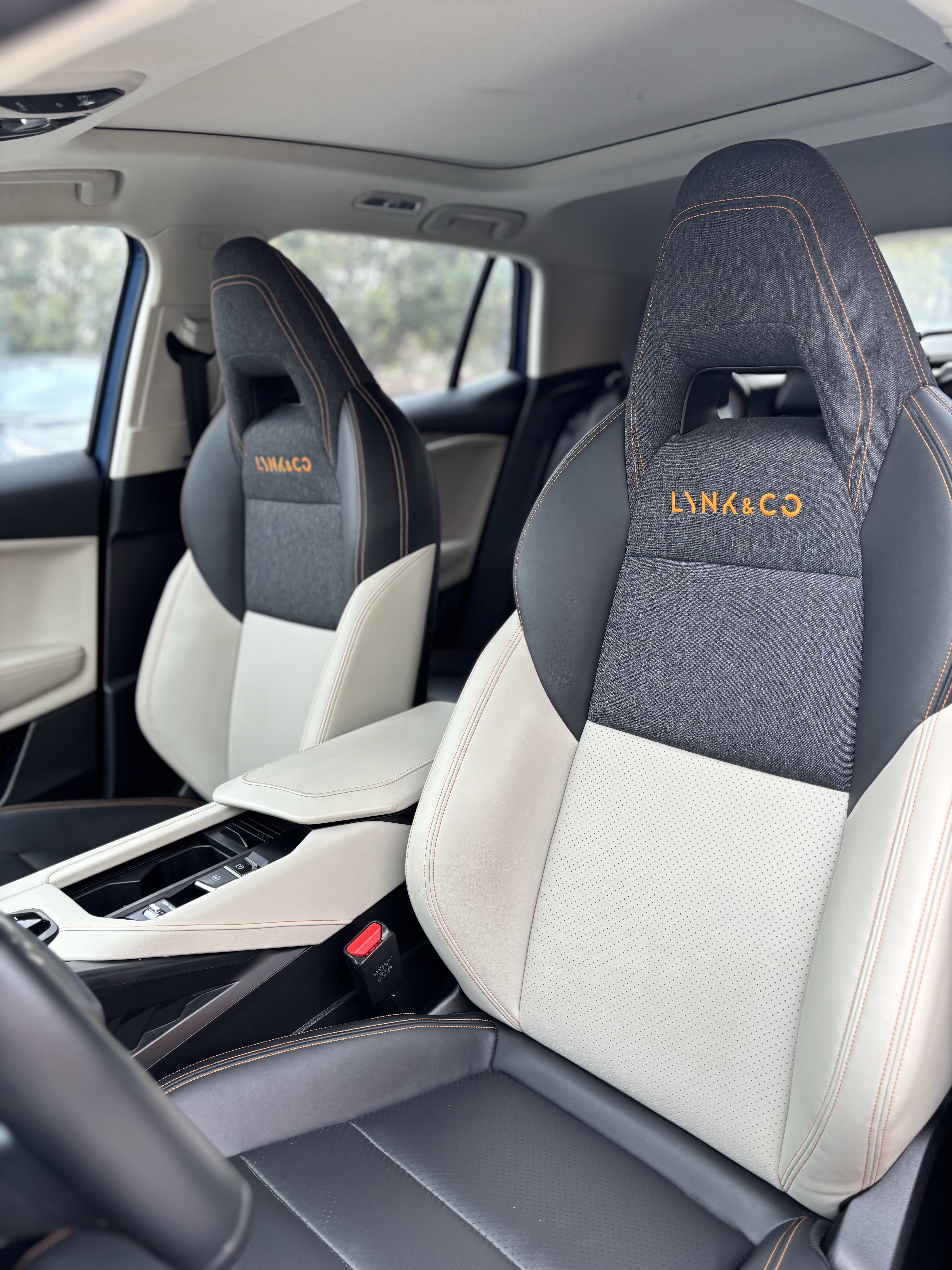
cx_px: 476
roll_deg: +2.9
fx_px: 953
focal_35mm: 26
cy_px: 635
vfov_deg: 67.3
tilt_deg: -16.4
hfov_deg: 53.1
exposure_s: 1/121
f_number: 1.6
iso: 80
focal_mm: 5.96
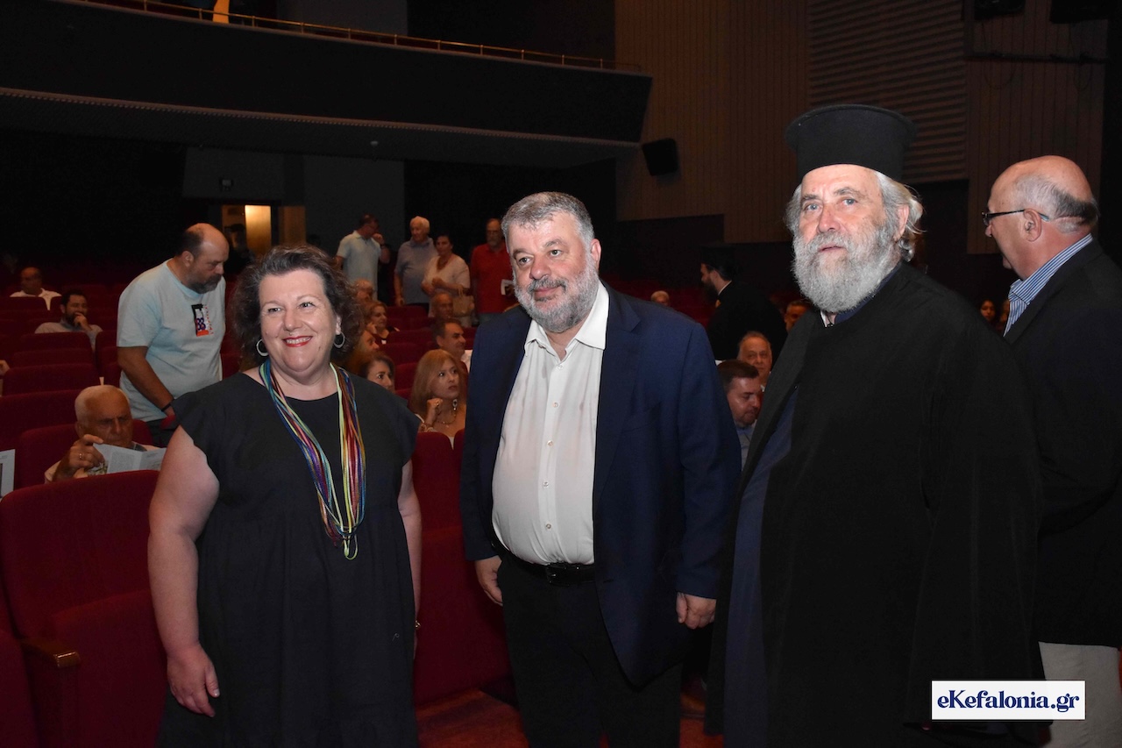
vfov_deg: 40.0
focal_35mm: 33
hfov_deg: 57.2
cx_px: 561
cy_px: 374
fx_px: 1028
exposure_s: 1/125
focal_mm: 22
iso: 3200
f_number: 5.6
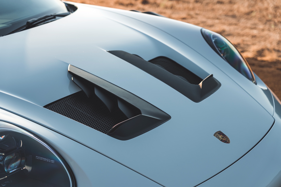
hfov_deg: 27.0
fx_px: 585
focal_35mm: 75
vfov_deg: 18.2
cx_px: 140
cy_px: 94
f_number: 4
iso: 100
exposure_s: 1/200
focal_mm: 75
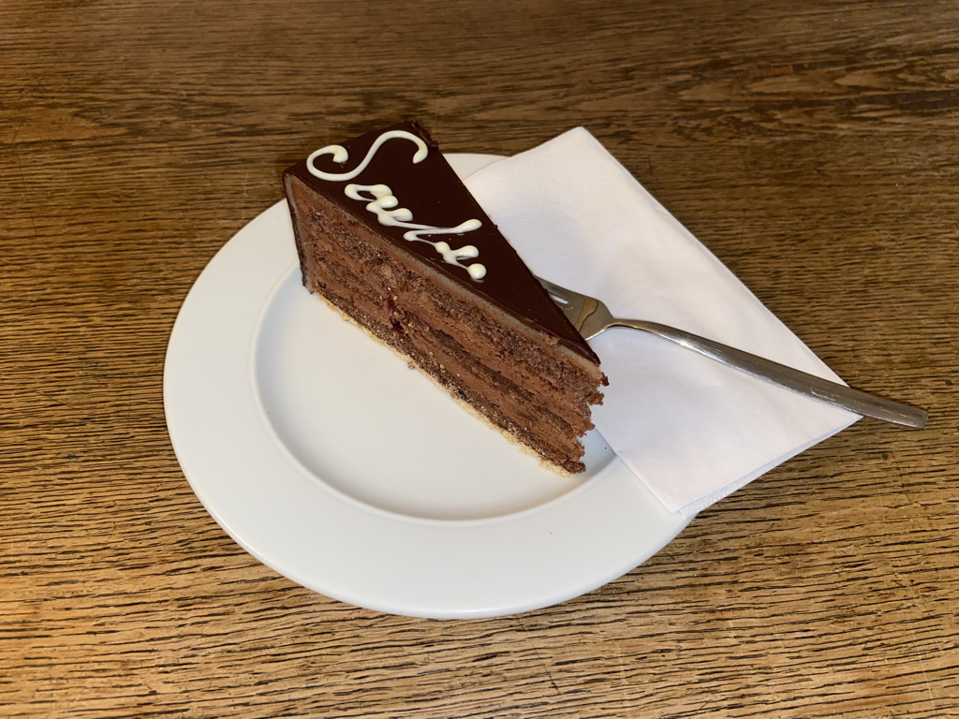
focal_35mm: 26
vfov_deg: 53.1
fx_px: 720
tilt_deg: -53.6
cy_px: 360
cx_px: 480
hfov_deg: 67.3
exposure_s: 1/17
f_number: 1.8
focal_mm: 4.25
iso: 32
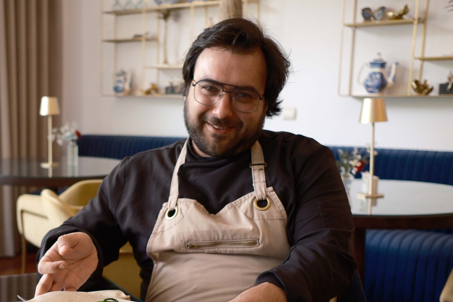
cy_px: 224
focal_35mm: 53
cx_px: 127
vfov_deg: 25.2
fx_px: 667
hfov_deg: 36.8
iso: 400
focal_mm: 23
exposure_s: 1/100
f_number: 2.5
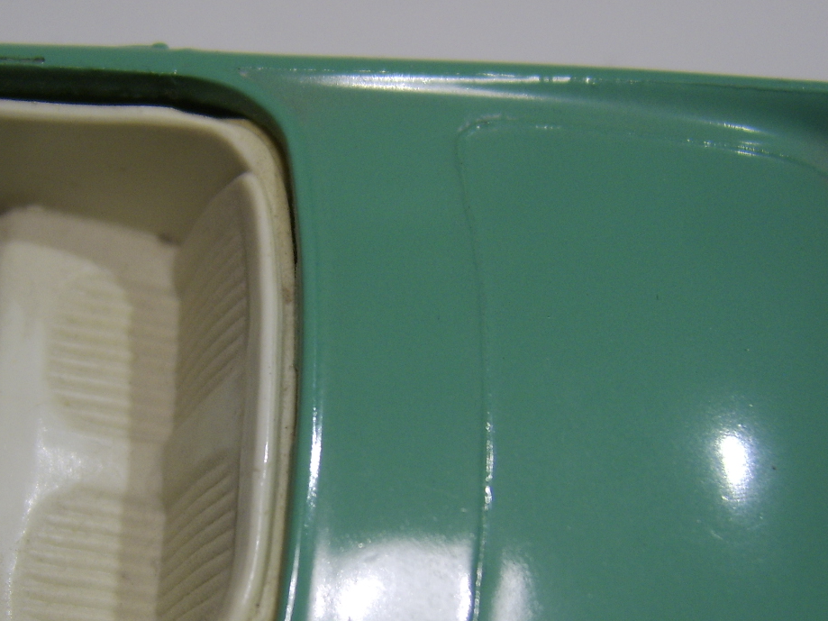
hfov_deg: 35.2
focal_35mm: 54
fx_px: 1291
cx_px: 275
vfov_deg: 27.0
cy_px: 370
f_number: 2.7
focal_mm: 8.13
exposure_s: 1/71
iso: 71
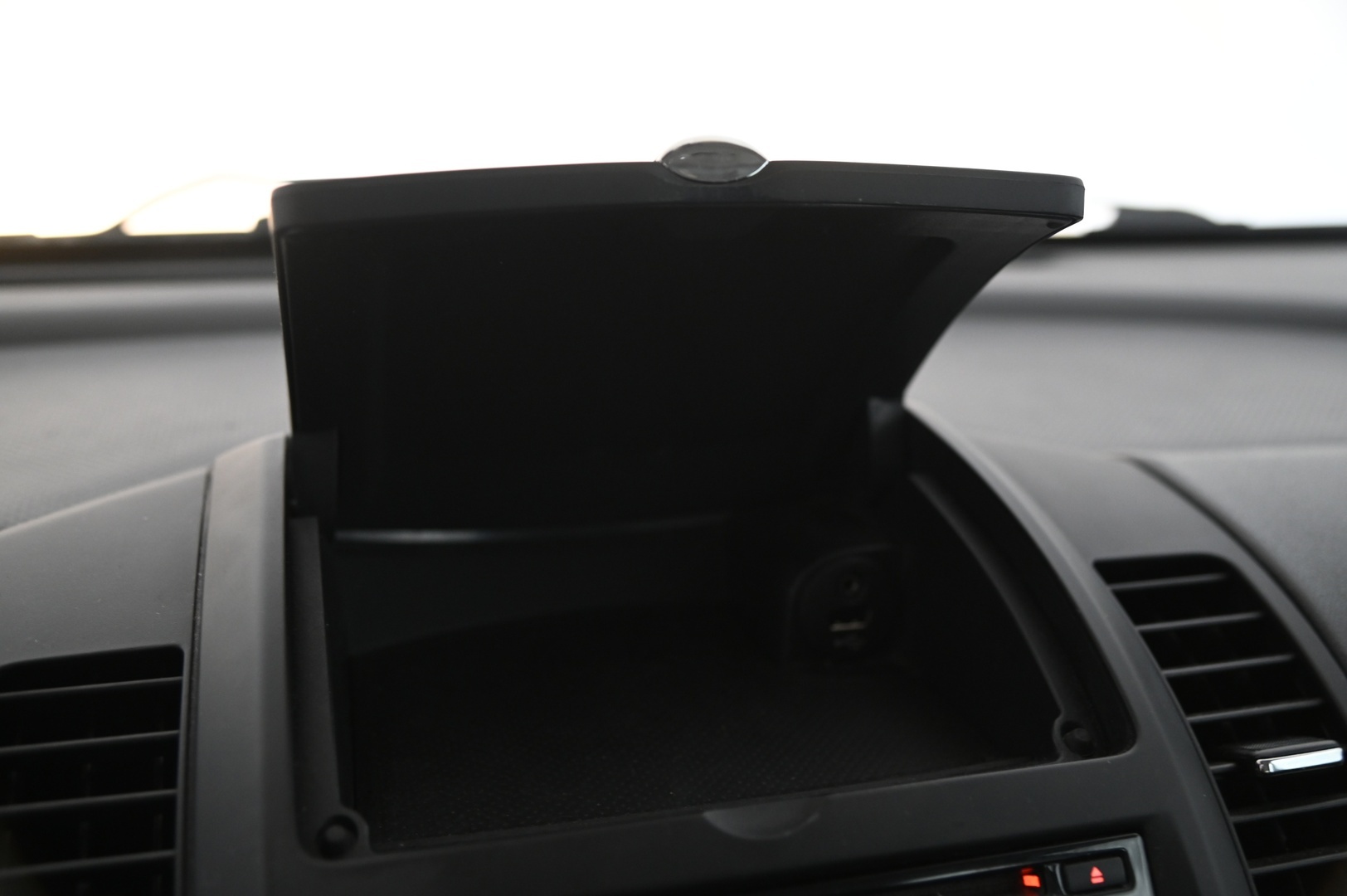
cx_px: 674
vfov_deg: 35.0
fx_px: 1421
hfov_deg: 50.7
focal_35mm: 38
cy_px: 448
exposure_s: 1/25
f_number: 4
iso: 2000
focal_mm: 38
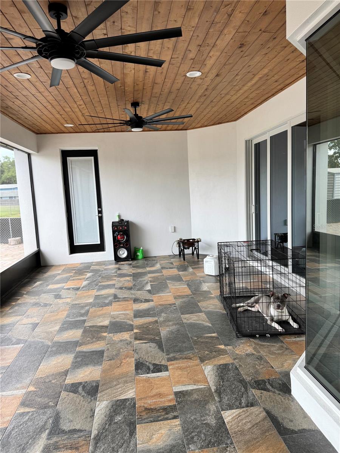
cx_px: 170
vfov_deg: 71.6
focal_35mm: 24
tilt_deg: -6.8
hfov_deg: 56.8
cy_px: 226
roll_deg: +3.3
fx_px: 314
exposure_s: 1/189
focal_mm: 6.76
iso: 64
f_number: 1.78
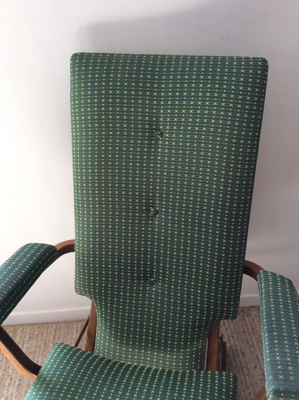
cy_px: 200
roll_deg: +2.8
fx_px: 370
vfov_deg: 56.9
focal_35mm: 32
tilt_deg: -36.0
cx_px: 150
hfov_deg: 44.1
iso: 32
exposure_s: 1/50
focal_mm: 3.3
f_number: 2.4
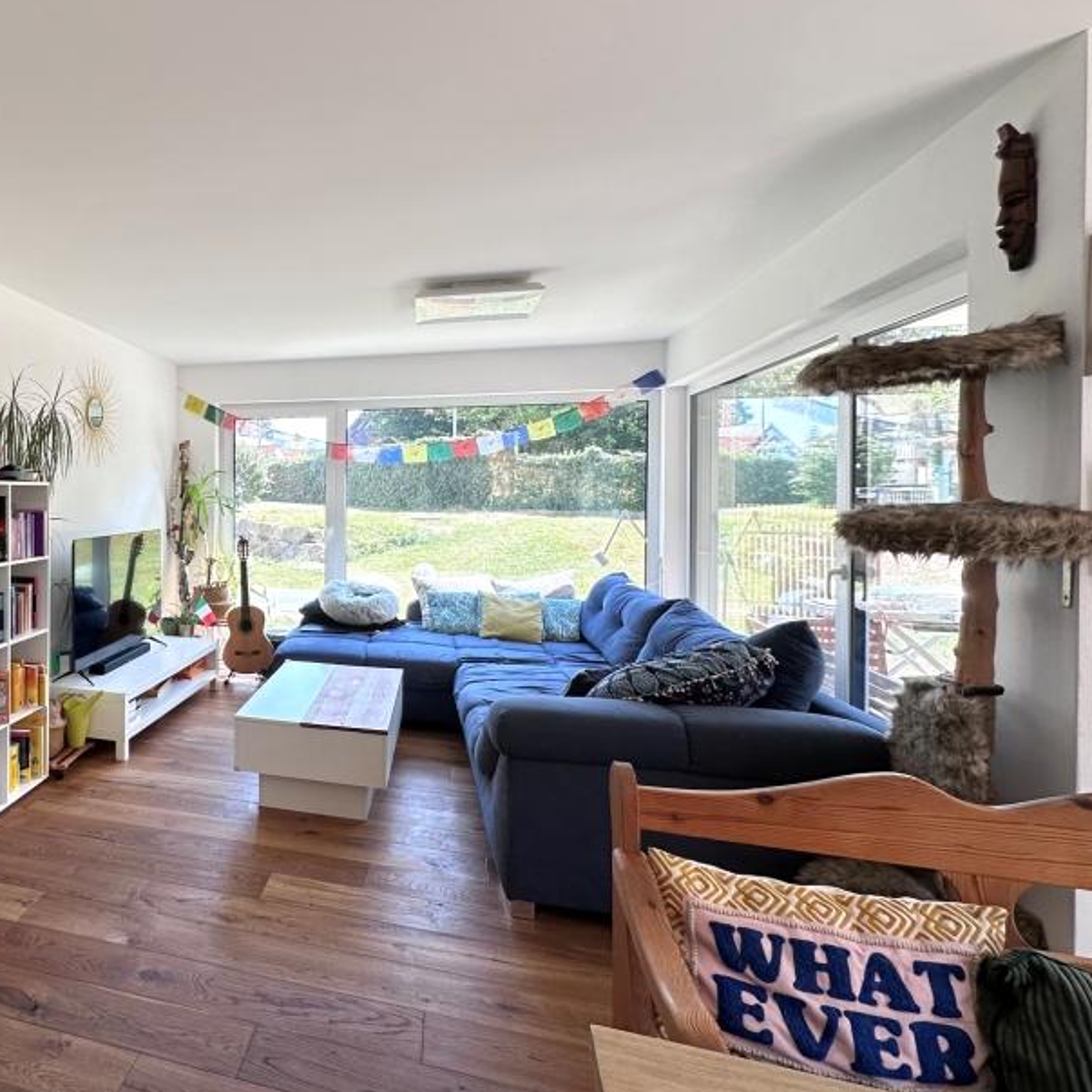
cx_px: 208
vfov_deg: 72.0
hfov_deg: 65.2
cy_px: 496
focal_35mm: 21
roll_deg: +0.2
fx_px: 749
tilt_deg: +0.6
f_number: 2.2
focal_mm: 2.22
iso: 50
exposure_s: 1/99
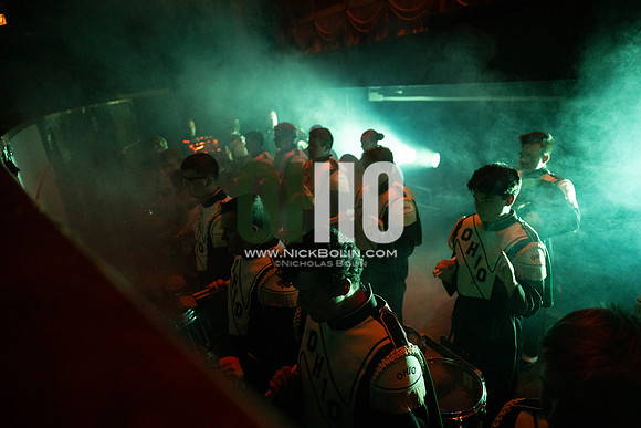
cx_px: 320
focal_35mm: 24
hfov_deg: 73.7
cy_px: 214
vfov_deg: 53.2
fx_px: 427
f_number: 2.8
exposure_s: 1/500
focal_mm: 24
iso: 8000
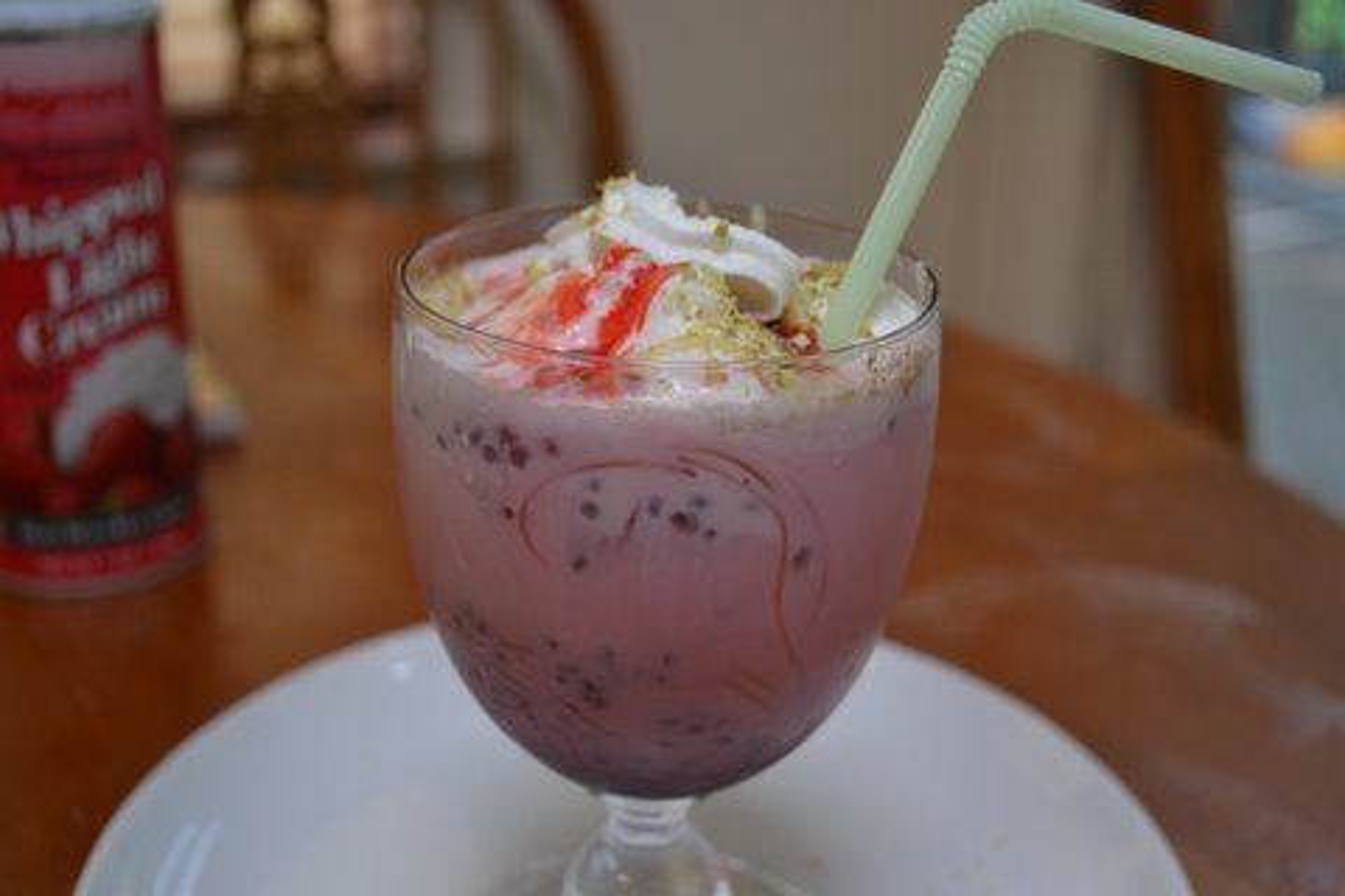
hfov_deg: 45.0
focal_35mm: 44
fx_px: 1625
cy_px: 448
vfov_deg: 30.8
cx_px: 672
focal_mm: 29
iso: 800
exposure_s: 1/25
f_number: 4.5
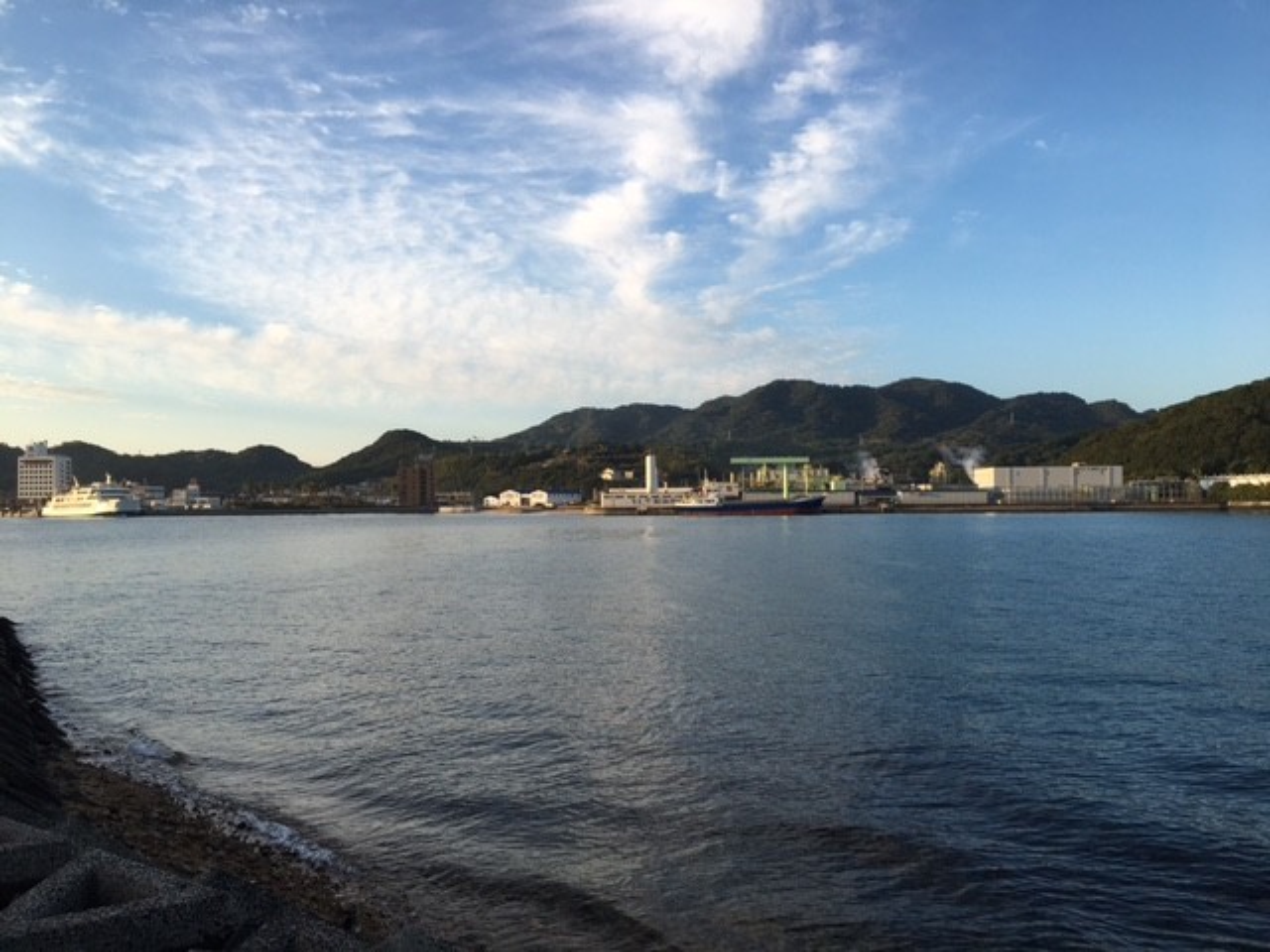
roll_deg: +0.7
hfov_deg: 61.7
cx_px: 635
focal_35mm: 29
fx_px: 1064
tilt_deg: +0.6
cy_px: 476
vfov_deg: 48.2
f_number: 2.2
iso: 25
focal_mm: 4.15
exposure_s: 1/693
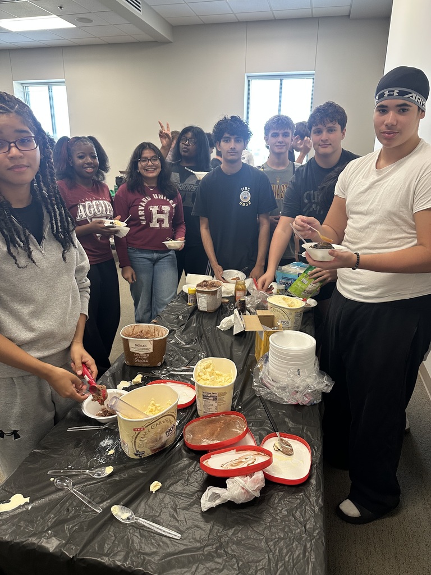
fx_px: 398
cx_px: 216
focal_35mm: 24
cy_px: 288
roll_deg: -1.3
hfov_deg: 56.8
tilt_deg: -17.6
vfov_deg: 71.6
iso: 250
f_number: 1.78
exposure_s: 1/77
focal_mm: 6.86
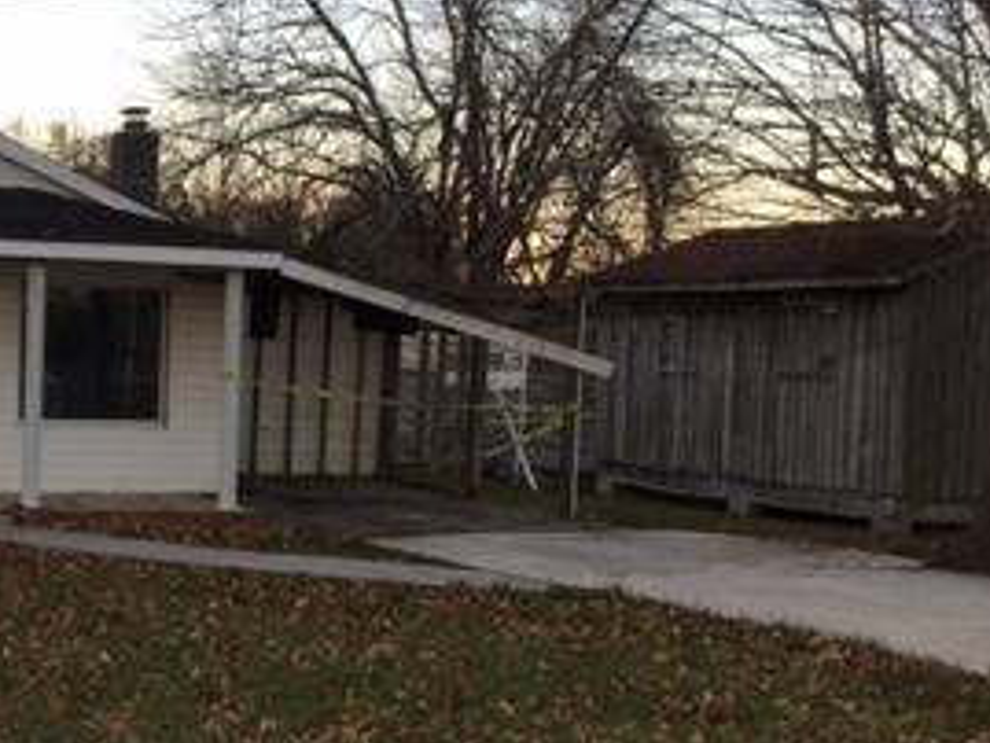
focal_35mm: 69
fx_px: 1974
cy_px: 460
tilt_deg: -4.6
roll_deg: -1.3
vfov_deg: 21.3
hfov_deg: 26.9
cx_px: 48
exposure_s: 1/120
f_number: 2.2
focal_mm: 4.15
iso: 40
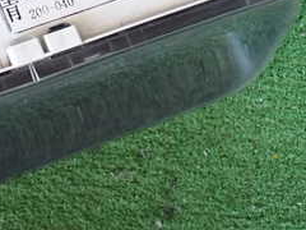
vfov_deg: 19.6
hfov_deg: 24.7
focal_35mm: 75
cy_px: 78
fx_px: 663
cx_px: -5
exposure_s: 1/30
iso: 200
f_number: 2.3
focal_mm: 5.4
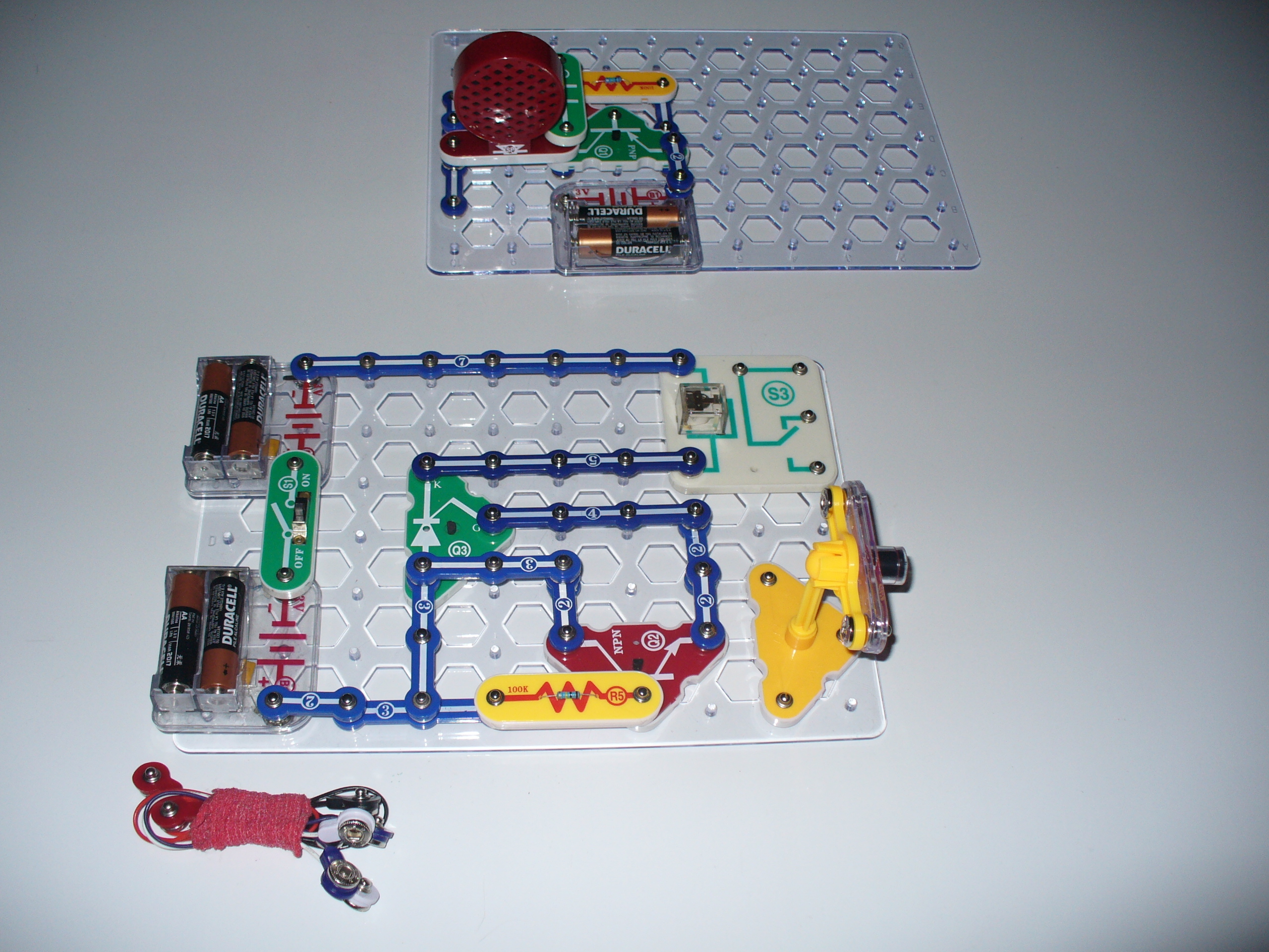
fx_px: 1356
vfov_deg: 38.7
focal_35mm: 37
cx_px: 634
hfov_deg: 50.1
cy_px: 476
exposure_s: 1/30
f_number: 2.8
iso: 100
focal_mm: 6.1
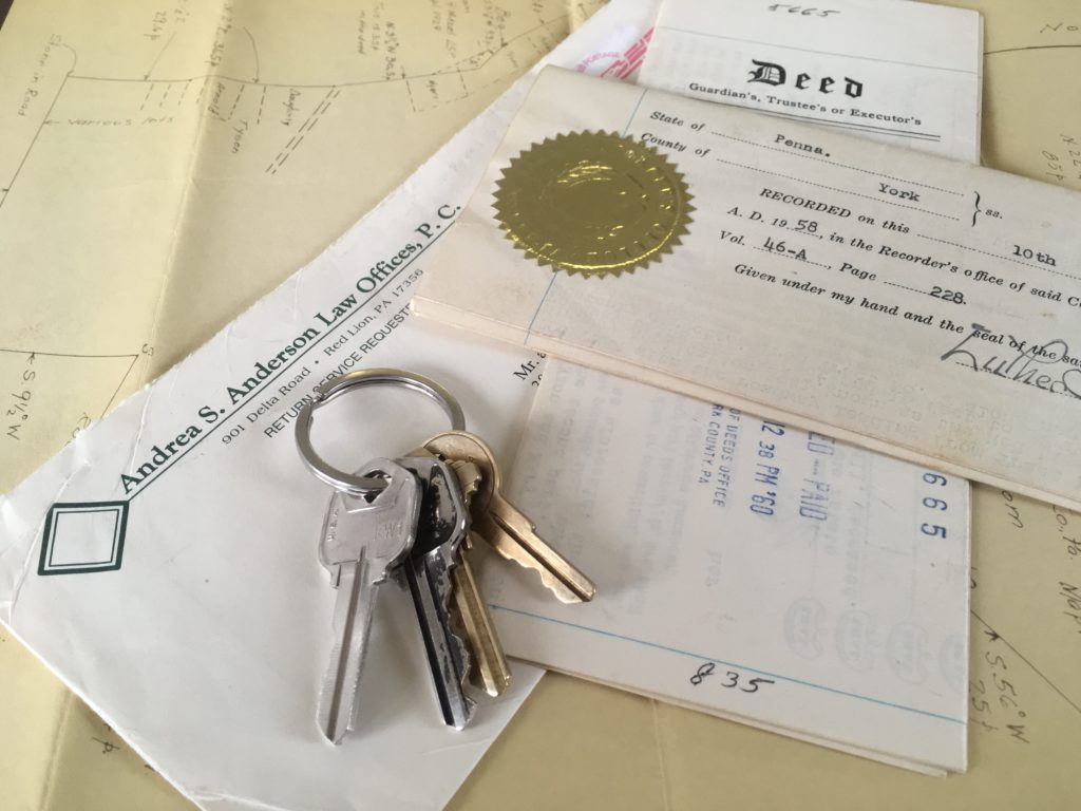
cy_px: 406
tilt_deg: -56.0
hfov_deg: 61.7
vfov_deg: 48.2
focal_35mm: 29
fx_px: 906
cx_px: 540
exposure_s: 1/30
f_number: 2.2
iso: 100
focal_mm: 4.15
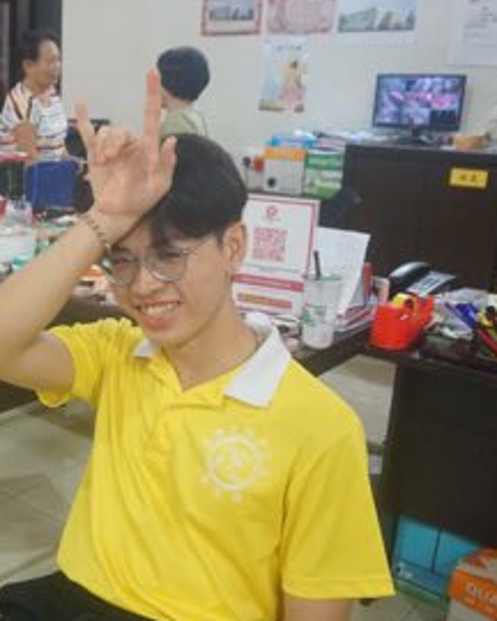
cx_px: 32
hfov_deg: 31.6
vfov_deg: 41.2
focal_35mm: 45
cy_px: 320
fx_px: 827
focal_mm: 18
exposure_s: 1/160
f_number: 4
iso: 2000
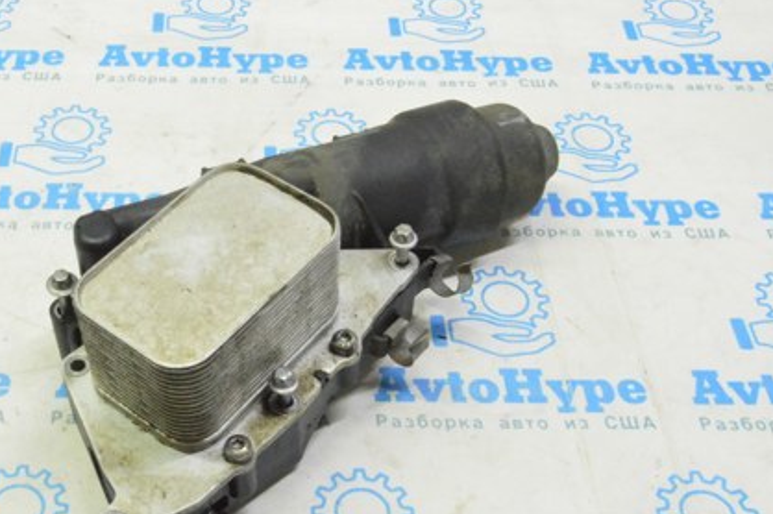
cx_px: 218
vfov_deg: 25.6
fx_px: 1132
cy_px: 293
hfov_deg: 37.0
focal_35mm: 53
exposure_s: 1/20
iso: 6400
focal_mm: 23
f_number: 20
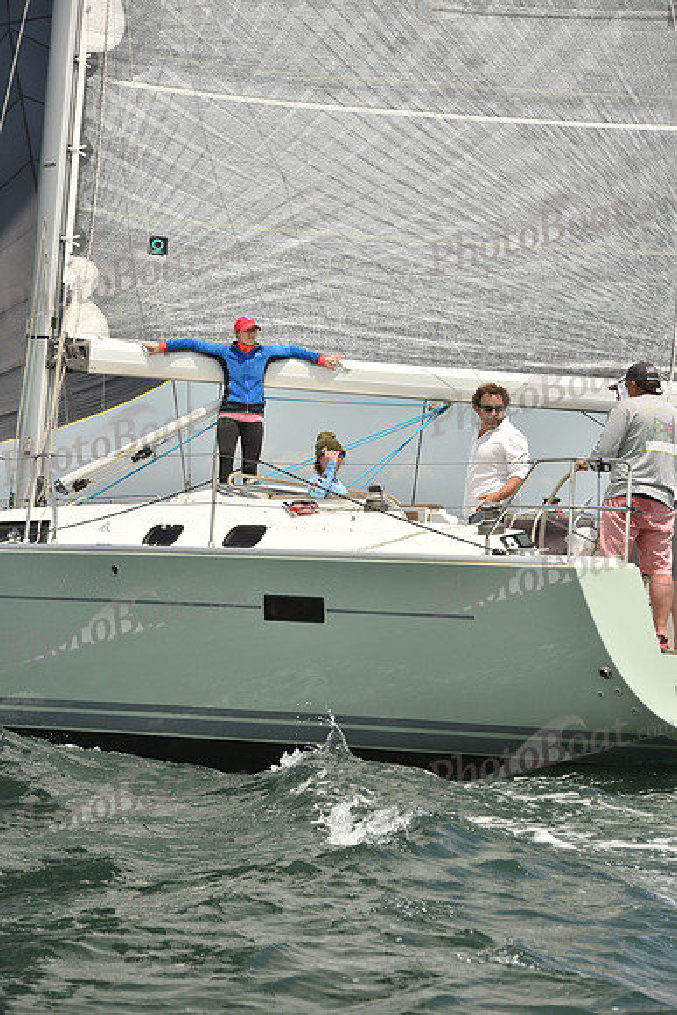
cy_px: 508
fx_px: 3270
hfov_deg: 11.8
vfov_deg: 17.6
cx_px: 338
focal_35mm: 116
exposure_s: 1/1600
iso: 400
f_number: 8
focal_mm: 116
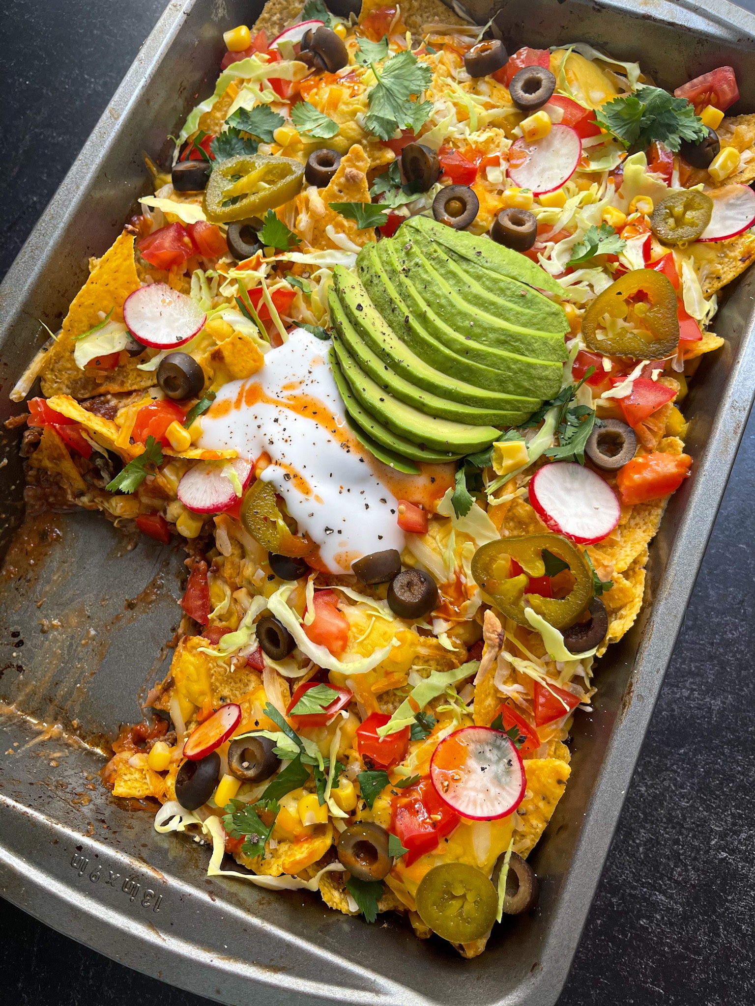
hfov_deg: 53.1
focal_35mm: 26
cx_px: 378
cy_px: 503
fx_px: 756
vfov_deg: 67.3
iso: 100
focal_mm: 5.1
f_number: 1.6
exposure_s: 1/120
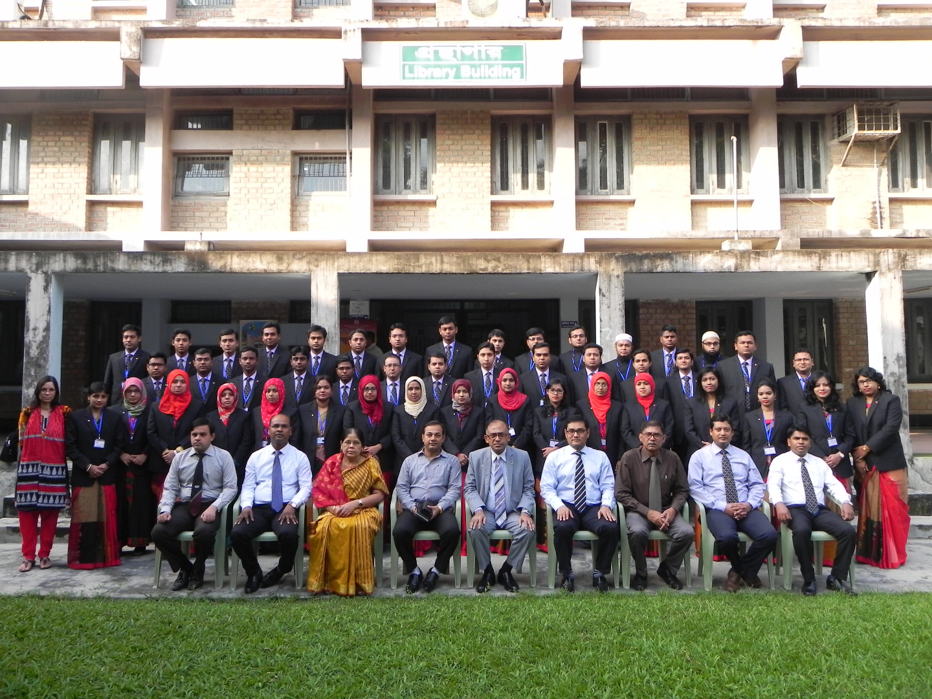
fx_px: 781
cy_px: 350
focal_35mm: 29
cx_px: 466
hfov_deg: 61.7
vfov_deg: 48.2
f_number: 4
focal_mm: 5.2
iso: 160
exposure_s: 1/112
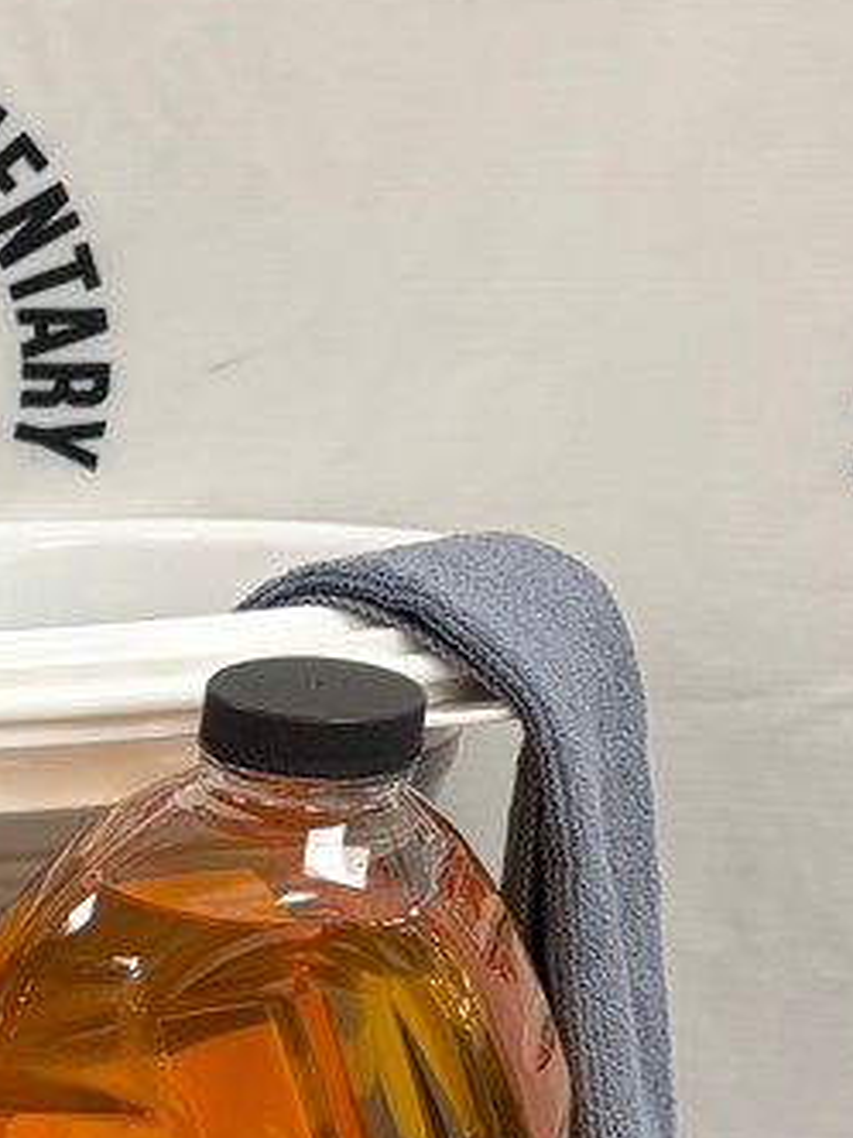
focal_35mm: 94
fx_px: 3088
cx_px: -634
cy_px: 1128
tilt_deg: -27.3
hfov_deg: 14.1
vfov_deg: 20.2
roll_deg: +4.0
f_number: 1.6
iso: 100
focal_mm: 5.96
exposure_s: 1/60
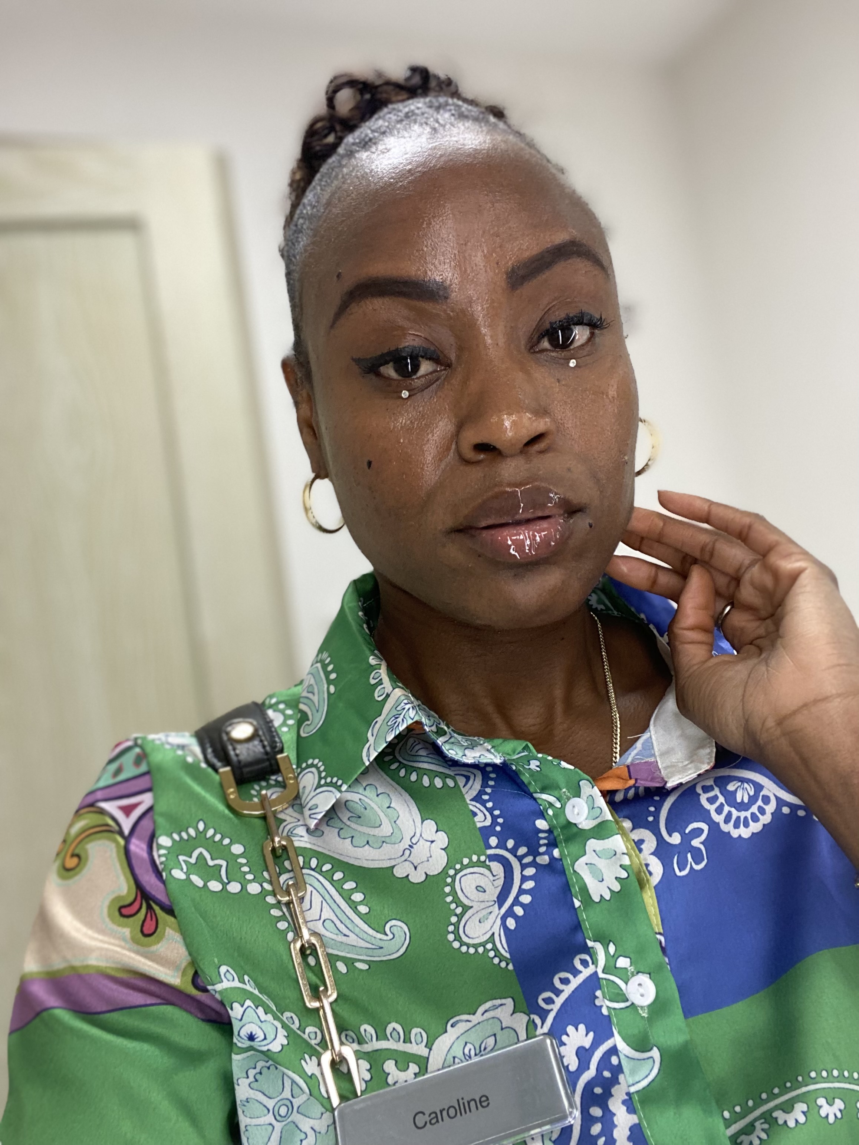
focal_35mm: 30
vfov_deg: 60.0
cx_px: 430
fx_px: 993
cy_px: 572
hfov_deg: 46.8
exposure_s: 1/60
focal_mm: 2.71
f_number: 2.2
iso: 160
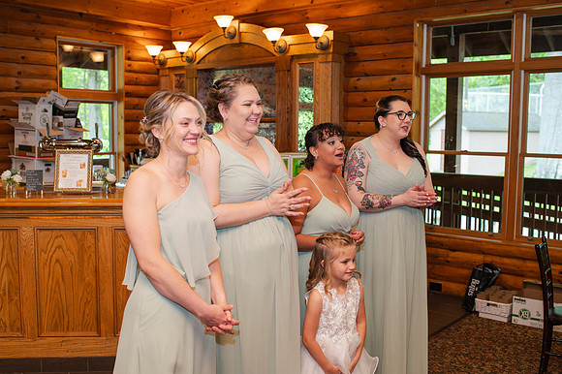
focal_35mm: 39
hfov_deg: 49.1
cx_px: 256
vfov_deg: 33.8
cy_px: 187
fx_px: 615
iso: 800
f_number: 3.5
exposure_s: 1/200
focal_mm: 35
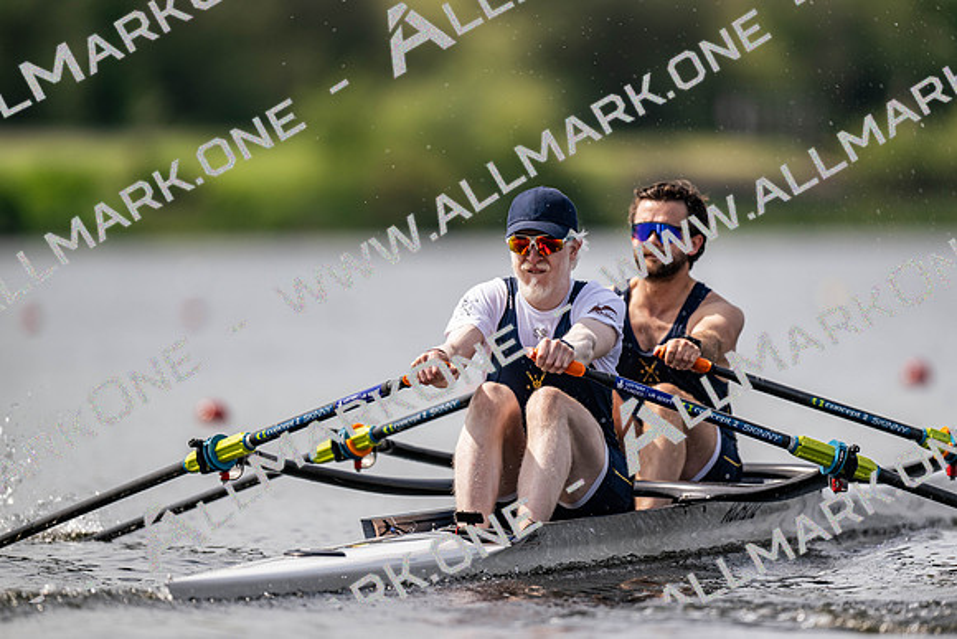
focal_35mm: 600
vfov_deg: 2.3
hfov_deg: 3.4
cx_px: 478
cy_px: 320
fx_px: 15953
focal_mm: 600
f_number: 4
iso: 250
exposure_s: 1/2500
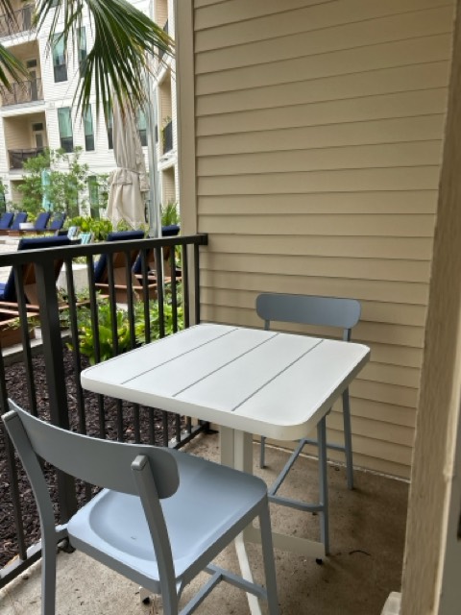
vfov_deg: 67.3
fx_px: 462
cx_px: 230
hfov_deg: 53.1
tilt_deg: -12.1
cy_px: 308
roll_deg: -0.4
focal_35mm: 26
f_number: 1.5
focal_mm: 5.7
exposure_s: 1/120
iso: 40
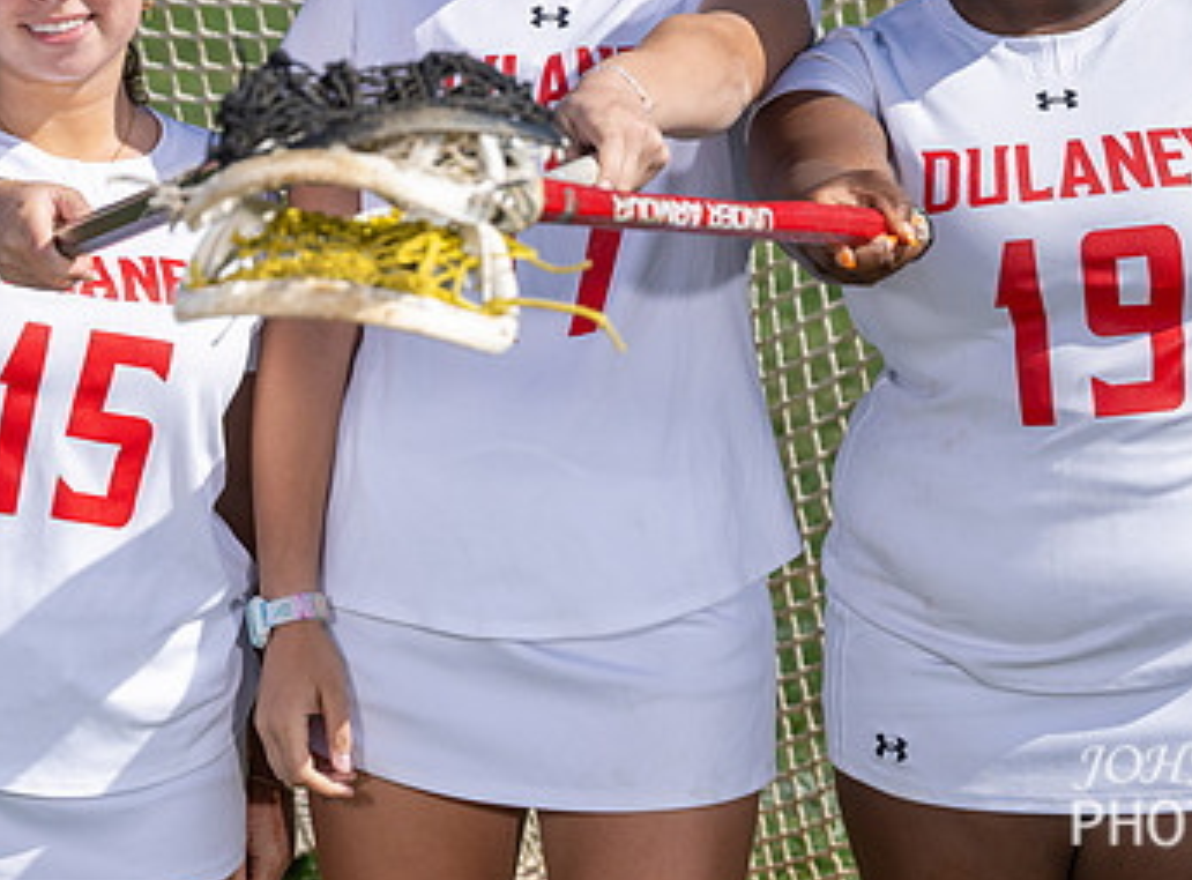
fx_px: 5582
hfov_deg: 12.2
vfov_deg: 9.0
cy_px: 132
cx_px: 643
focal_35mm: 163
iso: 100
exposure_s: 1/1000
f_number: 5.6
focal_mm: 77
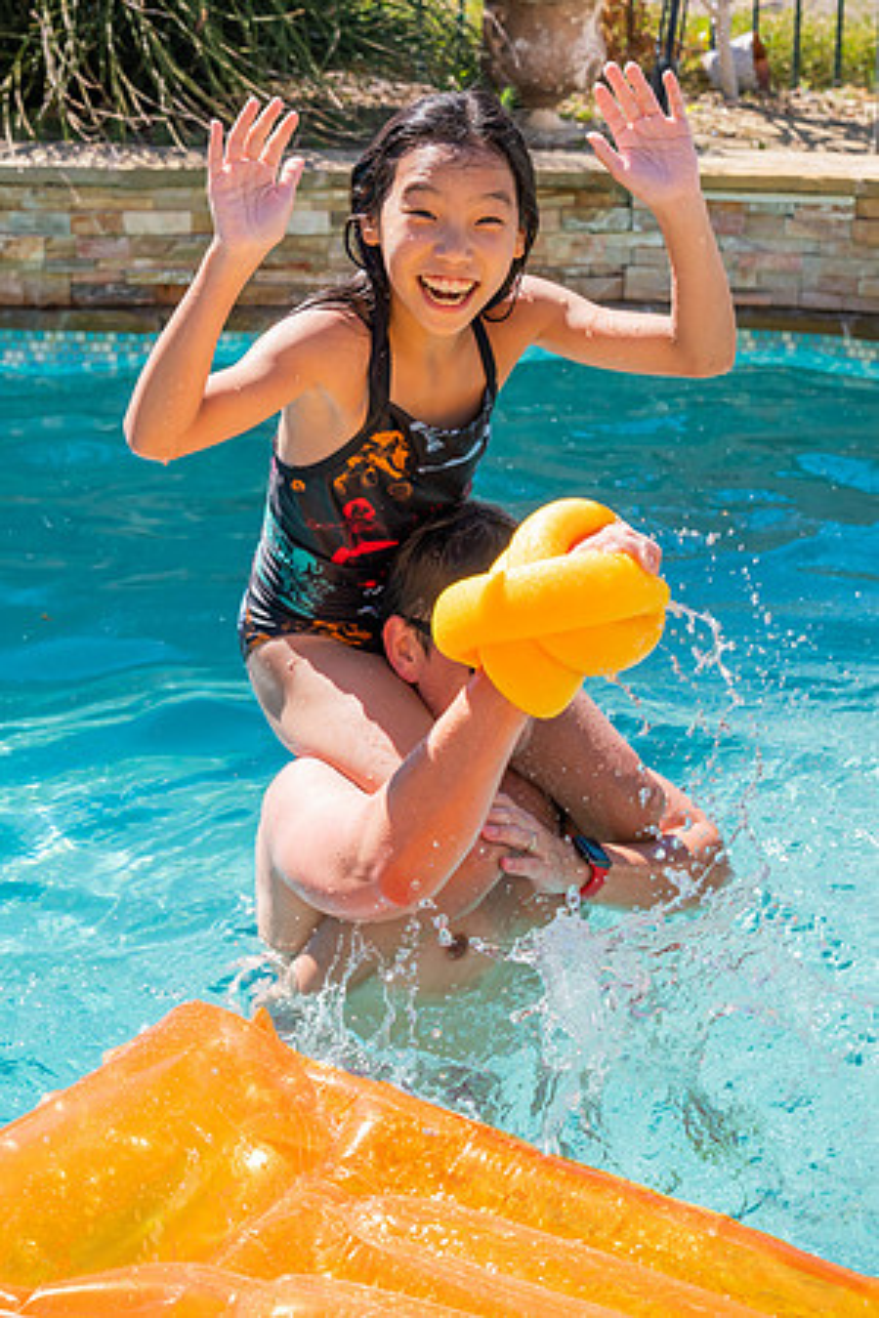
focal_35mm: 69
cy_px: 659
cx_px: 440
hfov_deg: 19.7
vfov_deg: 29.2
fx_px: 2527
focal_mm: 46
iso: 500
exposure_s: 1/800
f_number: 6.3
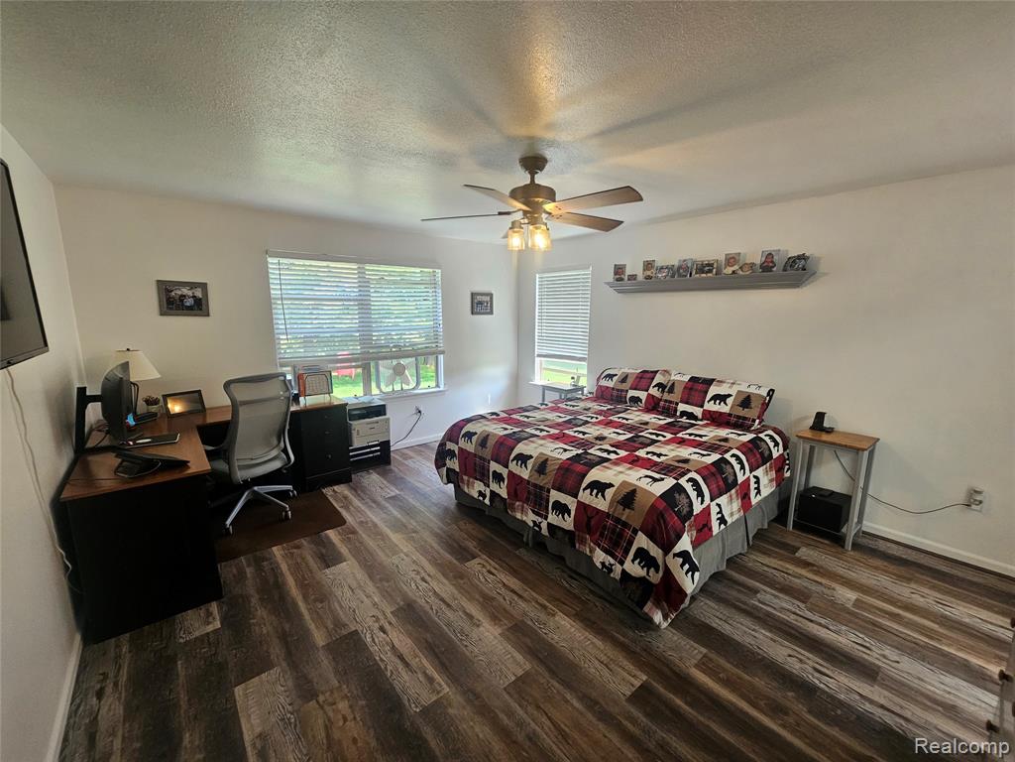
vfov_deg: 89.9
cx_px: 508
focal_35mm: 13
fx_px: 381
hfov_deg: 106.2
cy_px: 381
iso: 100
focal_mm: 2.2
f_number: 2.2
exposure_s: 1/60
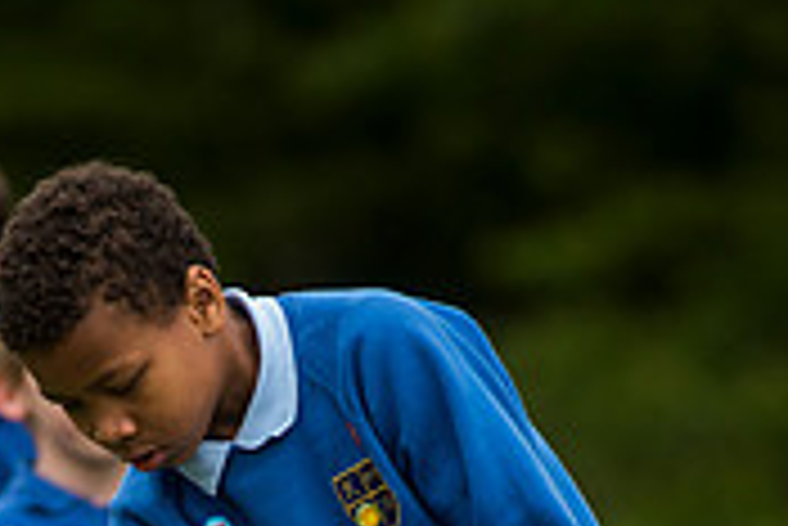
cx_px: 248
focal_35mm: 771
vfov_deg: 1.8
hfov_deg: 2.7
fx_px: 16890
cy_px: 931
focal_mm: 300
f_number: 5.6
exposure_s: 1/1250
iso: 400
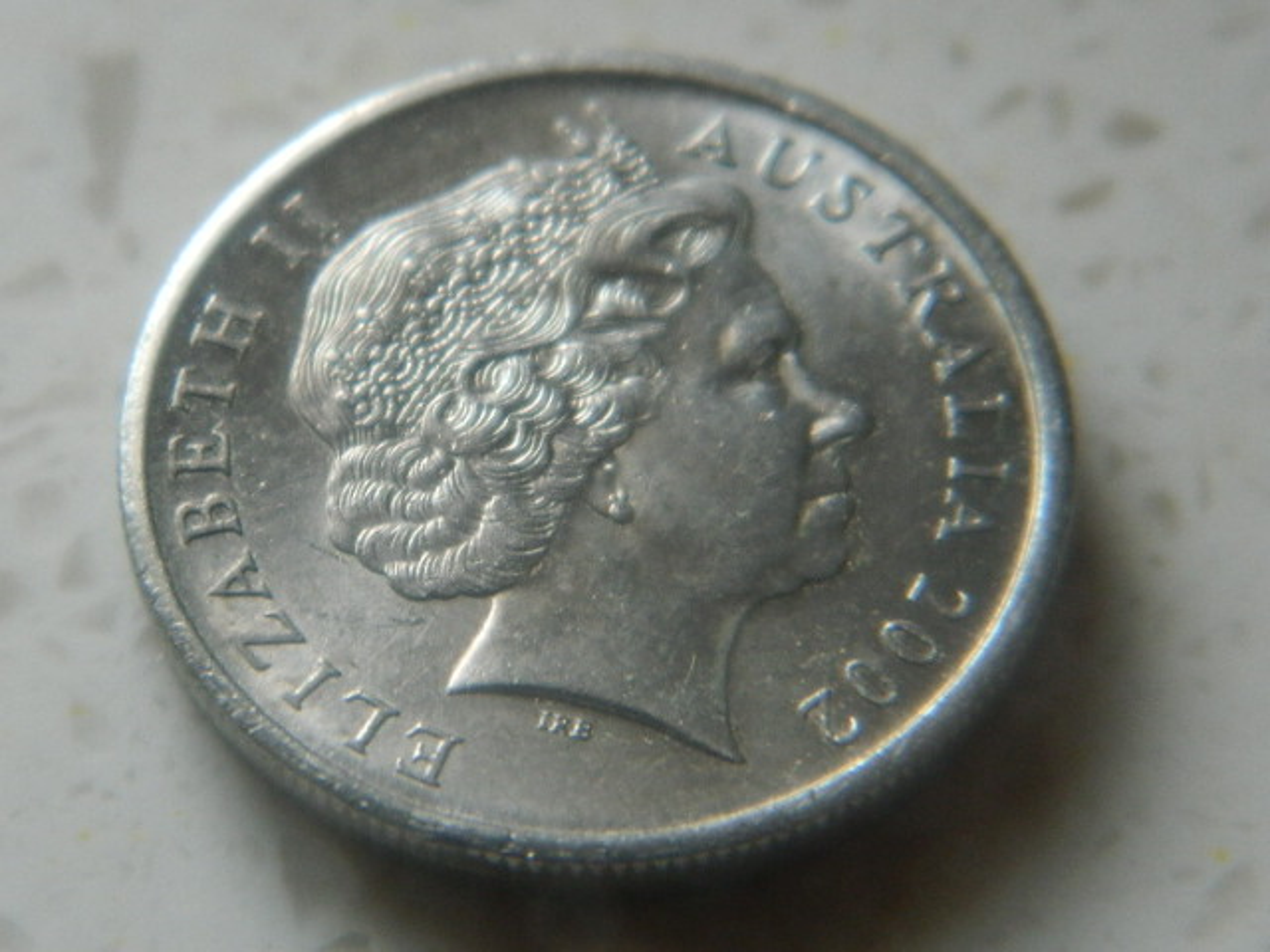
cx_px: 635
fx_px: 3082
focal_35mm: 84
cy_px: 476
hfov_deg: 23.3
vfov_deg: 17.6
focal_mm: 15.1
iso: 160
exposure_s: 1/60
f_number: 4.2
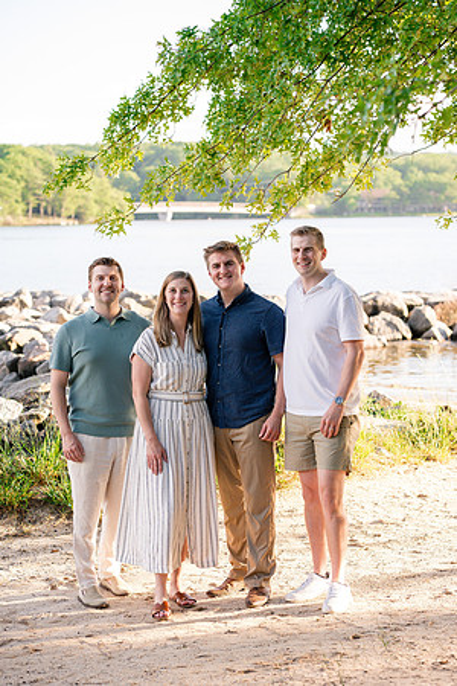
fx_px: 1618
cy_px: 343
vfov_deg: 23.9
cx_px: 228
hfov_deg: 16.1
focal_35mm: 85
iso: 800
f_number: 4.5
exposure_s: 1/640
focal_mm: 85
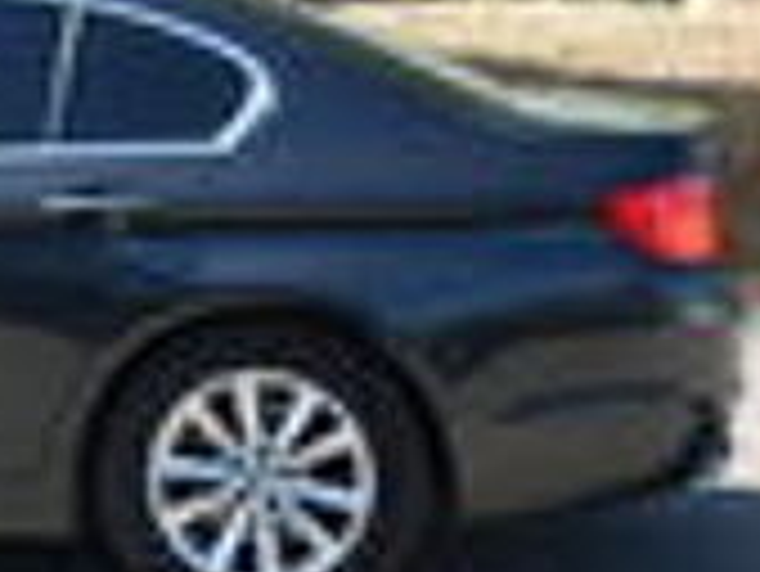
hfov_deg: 17.3
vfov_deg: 13.7
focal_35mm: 108
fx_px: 2373
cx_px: -175
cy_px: 284
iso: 80
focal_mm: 6.3
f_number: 2.8
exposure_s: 1/500
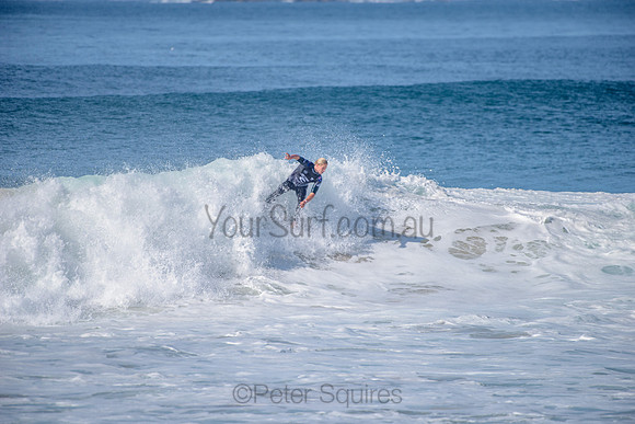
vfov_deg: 2.8
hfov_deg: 4.1
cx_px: 318
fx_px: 8821
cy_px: 212
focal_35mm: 500
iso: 180
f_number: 5.6
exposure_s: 1/2500
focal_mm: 500
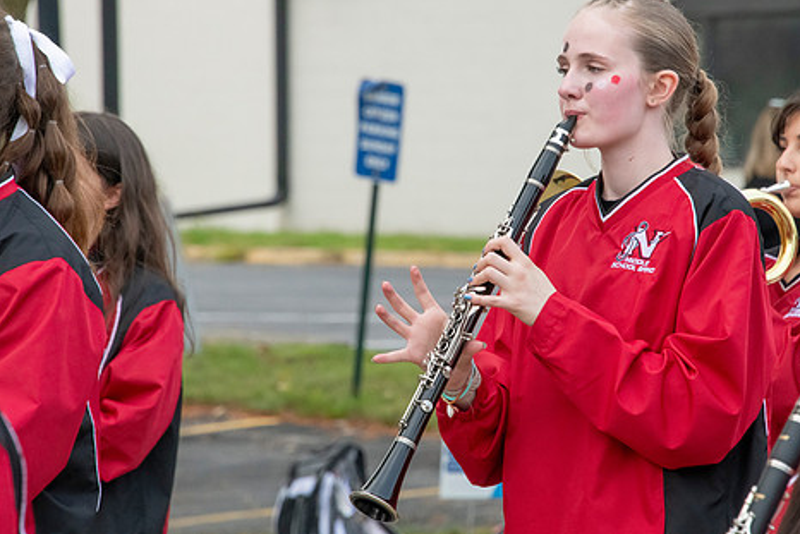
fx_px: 8291
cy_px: 205
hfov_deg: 5.5
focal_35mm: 373
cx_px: 443
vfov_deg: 3.7
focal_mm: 300
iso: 3200
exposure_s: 1/500
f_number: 11
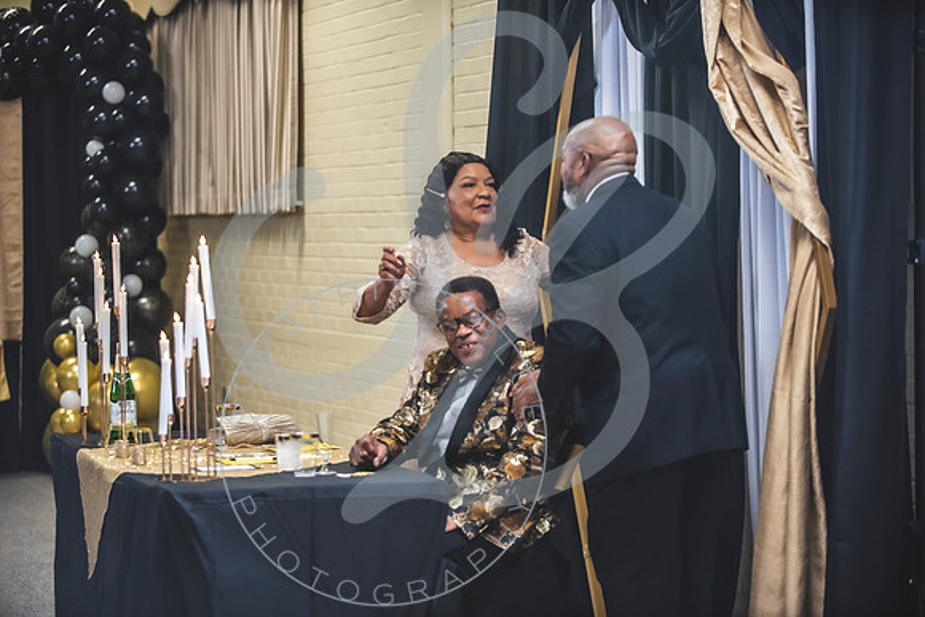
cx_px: 462
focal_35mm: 102
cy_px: 308
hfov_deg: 20.0
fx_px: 2621
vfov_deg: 13.4
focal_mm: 102
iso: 1600
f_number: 2.8
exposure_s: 1/250
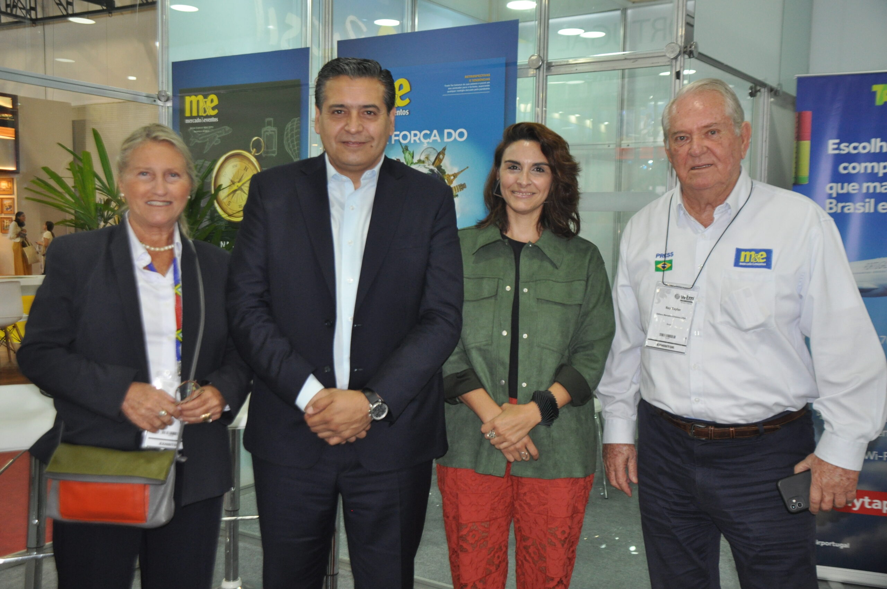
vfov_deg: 34.1
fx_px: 960
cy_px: 294
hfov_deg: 49.6
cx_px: 444
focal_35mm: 39
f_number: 4
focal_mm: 26
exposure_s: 1/60
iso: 800
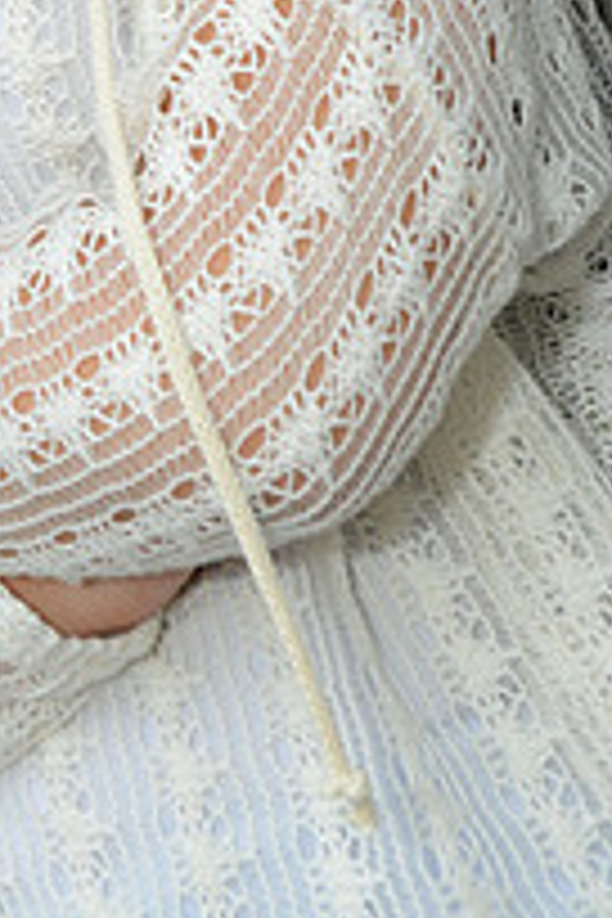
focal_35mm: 156
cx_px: -119
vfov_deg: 12.7
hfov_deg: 8.7
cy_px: -292
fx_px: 3978
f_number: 9
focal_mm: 55
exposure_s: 1/125
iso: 1600
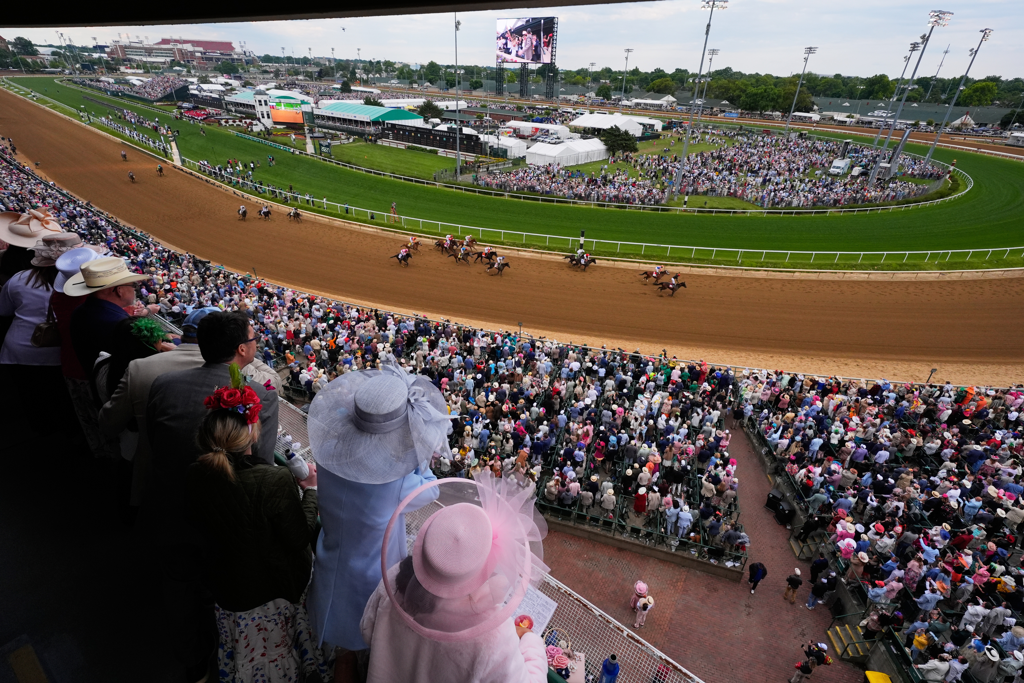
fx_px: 484
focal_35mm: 17
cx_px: 512
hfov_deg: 93.3
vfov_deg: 70.4
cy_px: 342
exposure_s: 1/800
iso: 1000
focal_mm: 17
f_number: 8
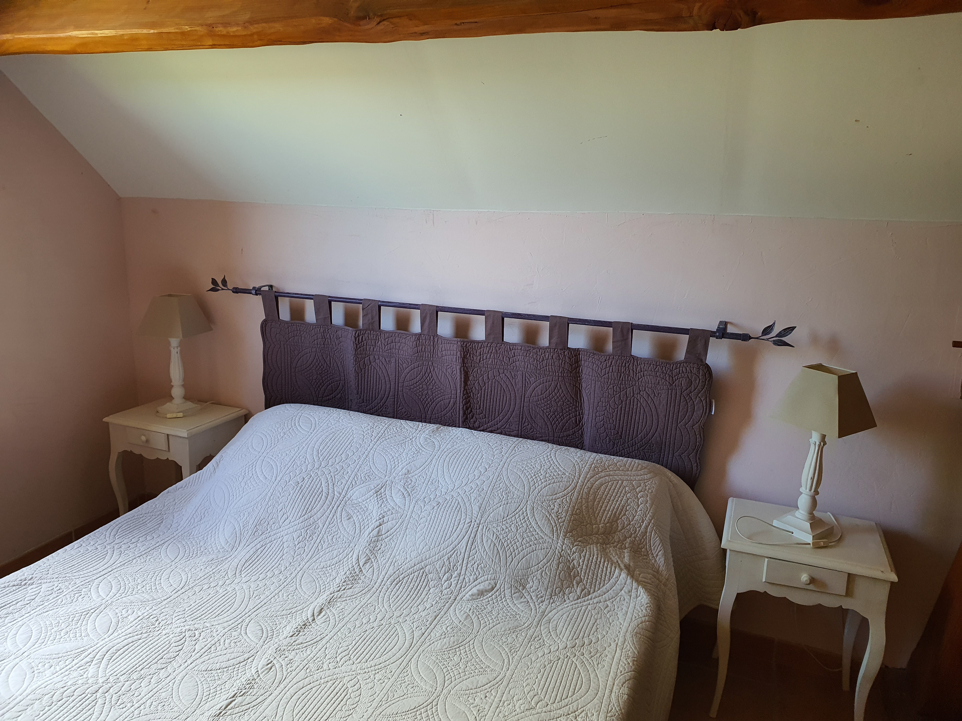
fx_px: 723
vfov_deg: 53.1
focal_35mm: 26
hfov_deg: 67.3
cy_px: 360
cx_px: 481
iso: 200
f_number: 2.4
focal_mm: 4.3
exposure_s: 1/100
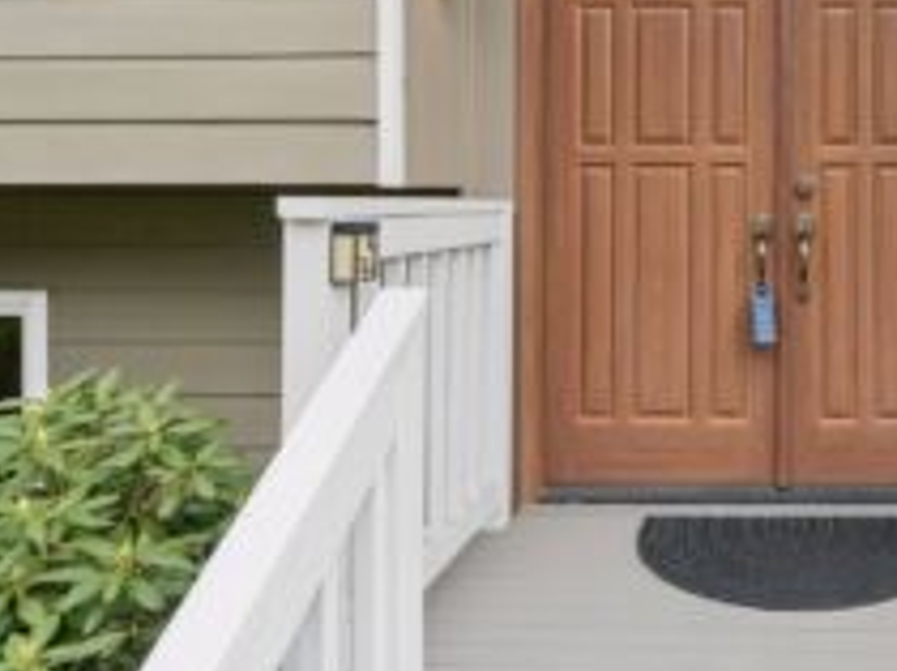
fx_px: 890
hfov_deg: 49.1
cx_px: 765
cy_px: 169
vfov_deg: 40.2
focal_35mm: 34
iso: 250
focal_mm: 12.5
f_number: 9
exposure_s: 1/30
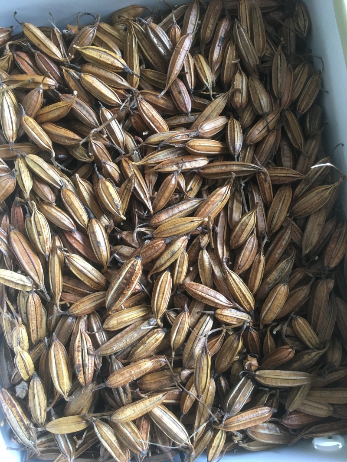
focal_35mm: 29
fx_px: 388
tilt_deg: -85.1
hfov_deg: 48.2
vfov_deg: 61.7
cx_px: 174
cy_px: 231
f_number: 2.2
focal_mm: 4.15
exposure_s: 1/33
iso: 125
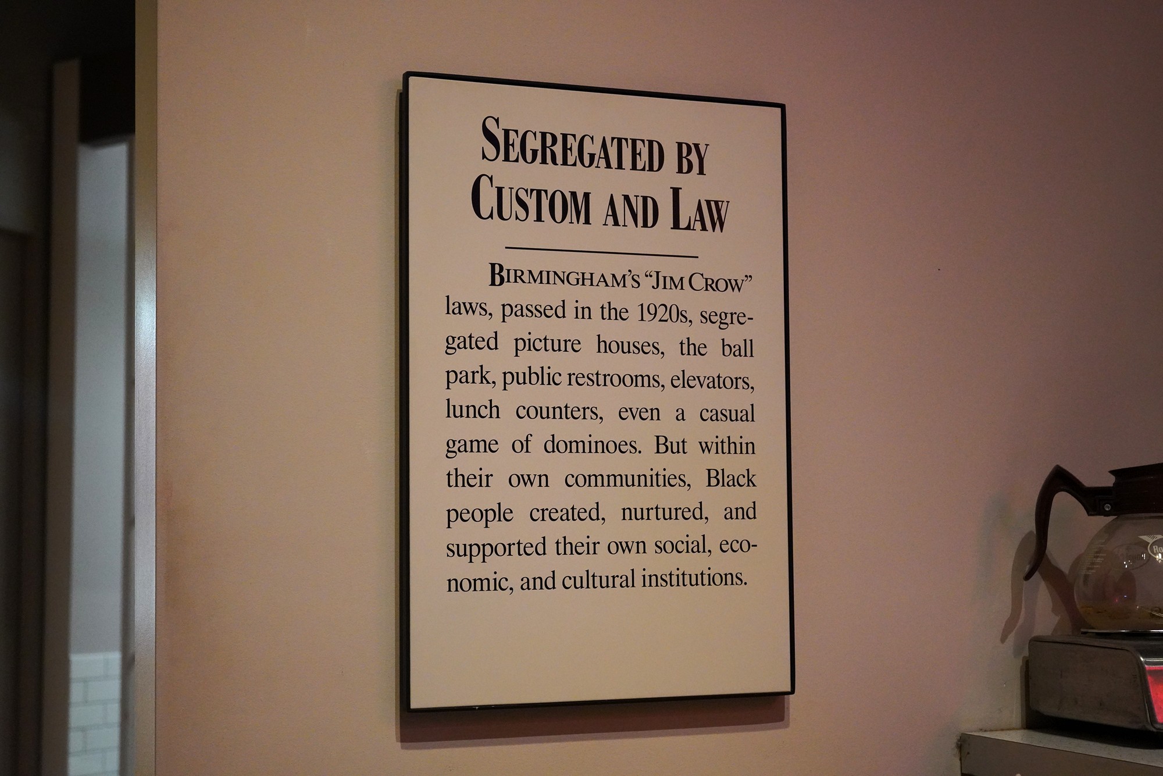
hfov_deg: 34.5
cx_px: 582
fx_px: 1874
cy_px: 388
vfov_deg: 23.4
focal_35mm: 58
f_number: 5.6
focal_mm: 58
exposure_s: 1/100
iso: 8000
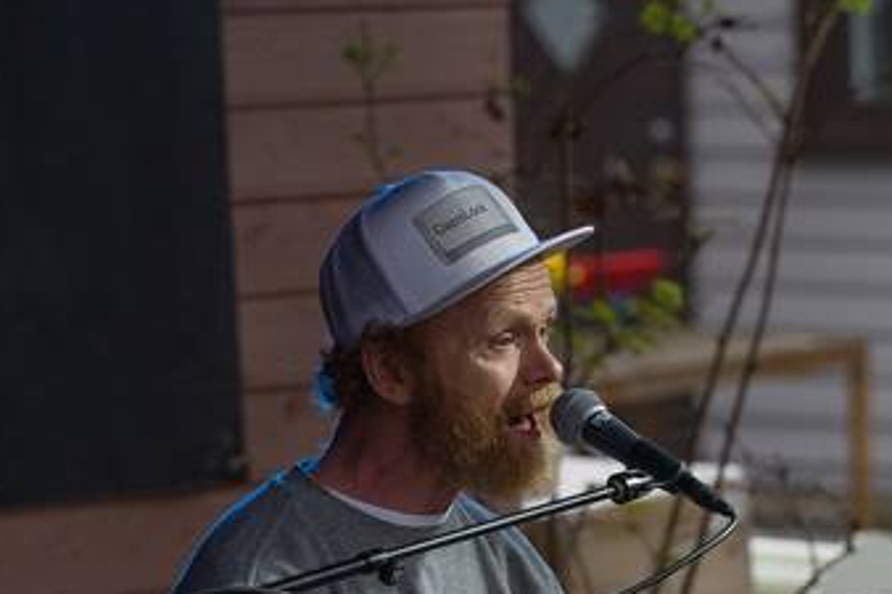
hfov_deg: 8.4
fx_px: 6067
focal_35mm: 245
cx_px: 805
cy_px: 565
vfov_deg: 5.6
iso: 2000
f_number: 4
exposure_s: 1/800
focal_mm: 115
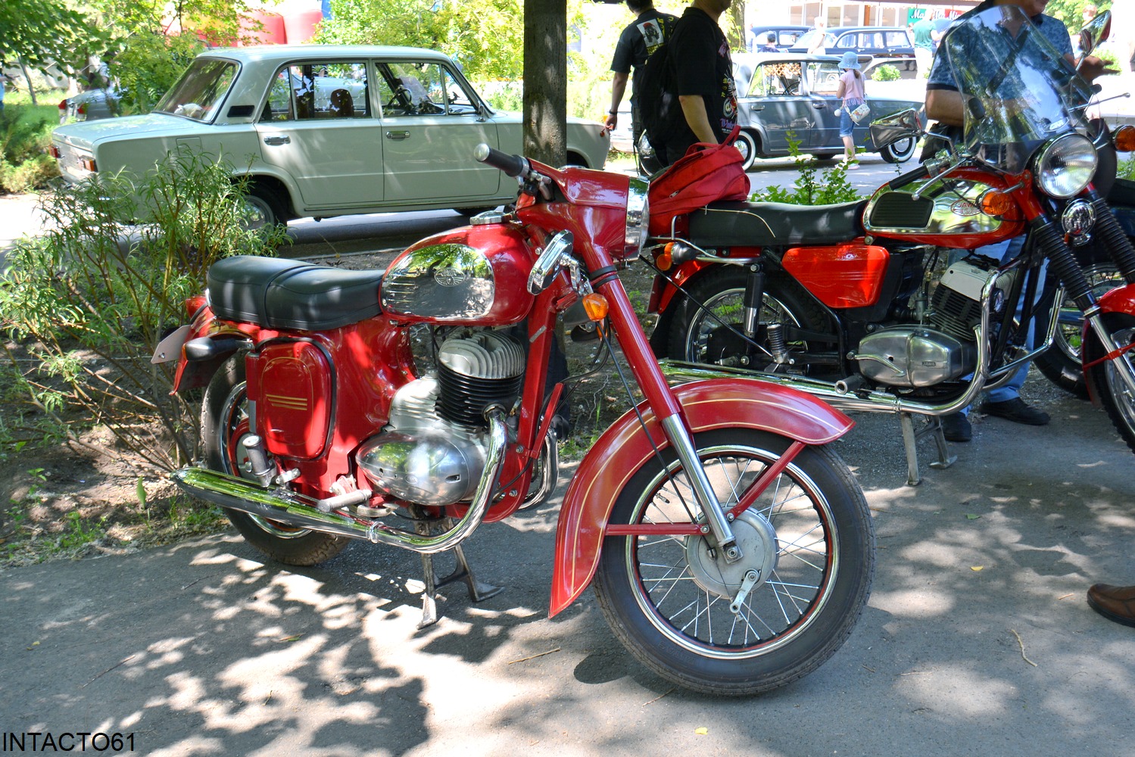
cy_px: 378
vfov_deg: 34.2
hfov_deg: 49.5
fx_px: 1230
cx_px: 568
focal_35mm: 39
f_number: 5.6
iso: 220
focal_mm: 26
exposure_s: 1/125
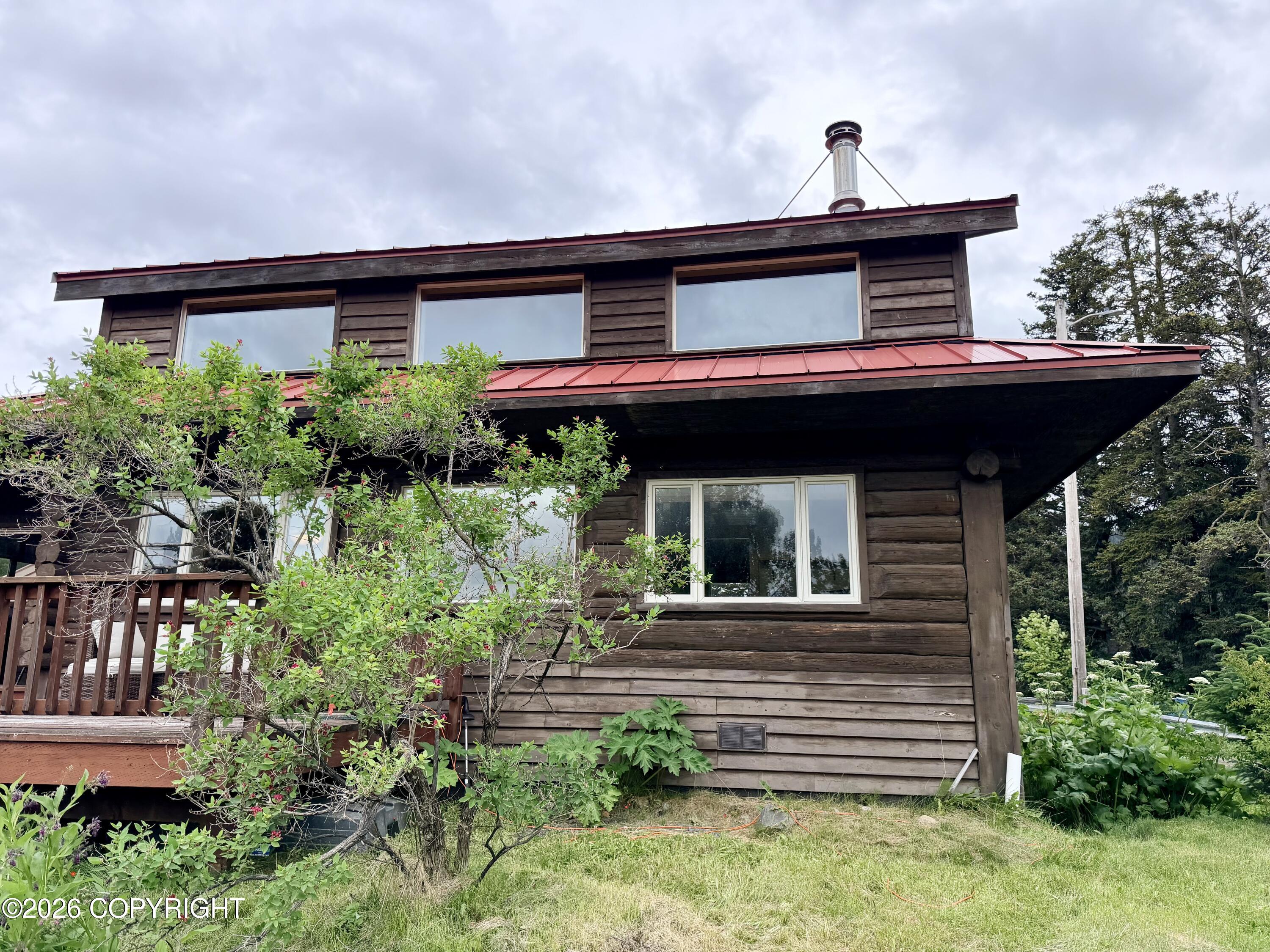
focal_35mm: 24
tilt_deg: +12.8
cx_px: 635
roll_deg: -1.4
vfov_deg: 56.8
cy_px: 476
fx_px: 881
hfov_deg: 71.6
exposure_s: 1/2370
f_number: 1.78
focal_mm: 6.76
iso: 100
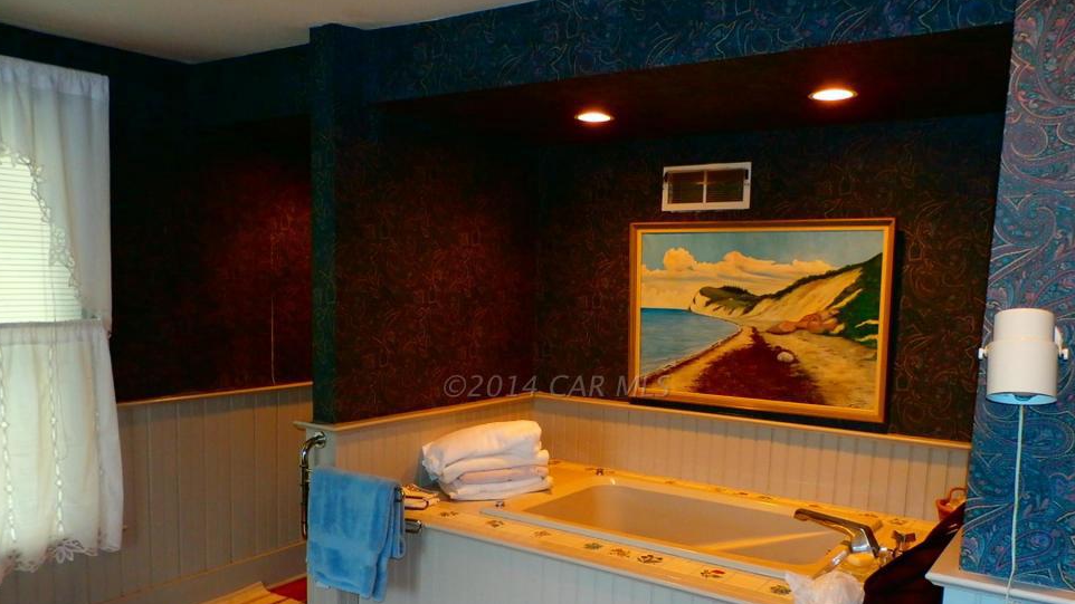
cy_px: 386
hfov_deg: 66.0
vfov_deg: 39.8
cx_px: 556
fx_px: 827
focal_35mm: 29
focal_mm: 4.5
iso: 200
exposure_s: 1/30
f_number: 3
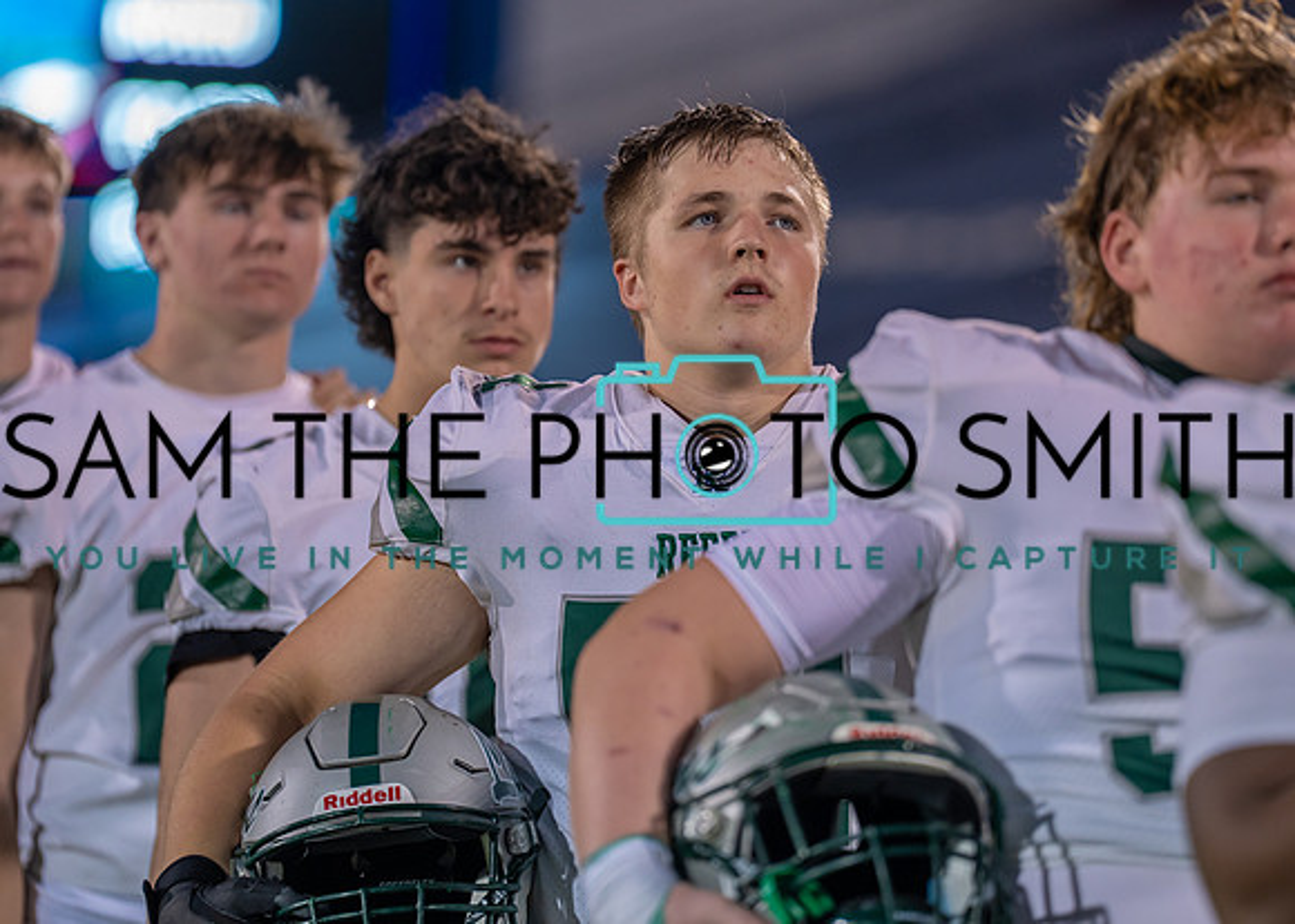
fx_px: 8883
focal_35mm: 242
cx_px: 697
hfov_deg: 8.3
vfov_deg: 6.0
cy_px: 395
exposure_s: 1/500
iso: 800
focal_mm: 200
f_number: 2.8
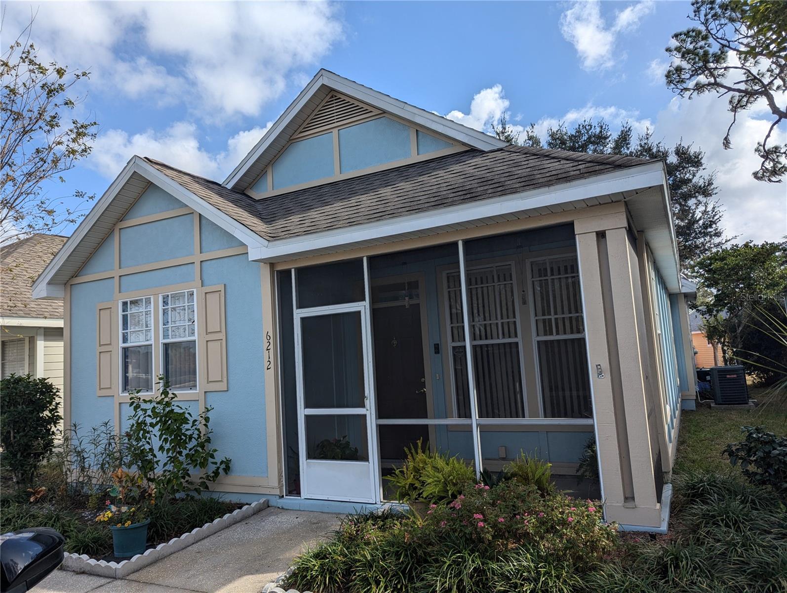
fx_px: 546
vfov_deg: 56.9
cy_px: 296
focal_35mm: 24
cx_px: 394
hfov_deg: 71.5
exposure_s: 1/1451
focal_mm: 6.81
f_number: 1.85
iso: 29
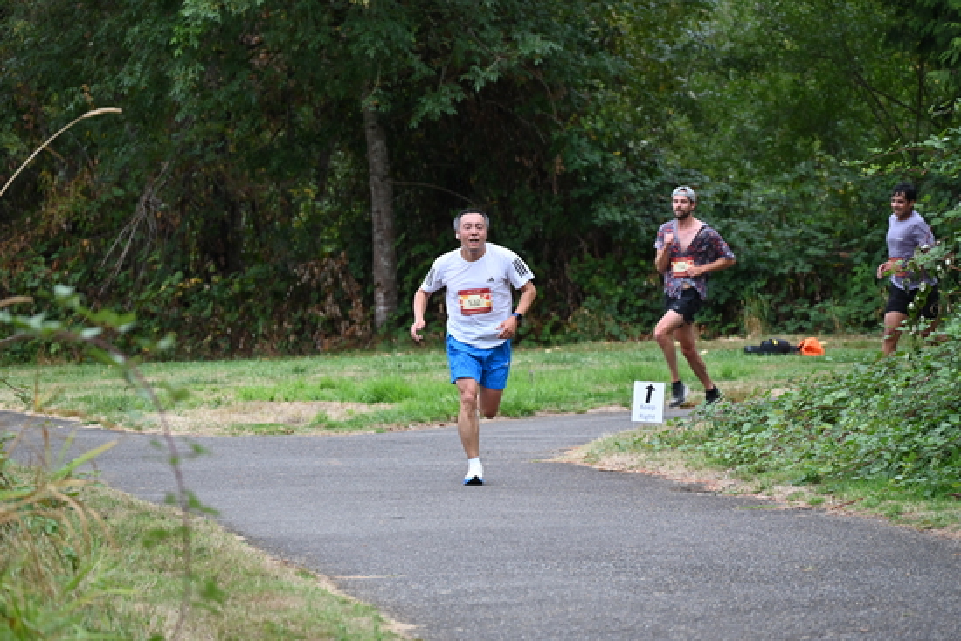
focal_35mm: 200
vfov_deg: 6.9
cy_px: 320
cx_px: 480
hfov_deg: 10.3
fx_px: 5340
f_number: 6.3
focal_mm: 200
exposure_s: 1/250
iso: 900
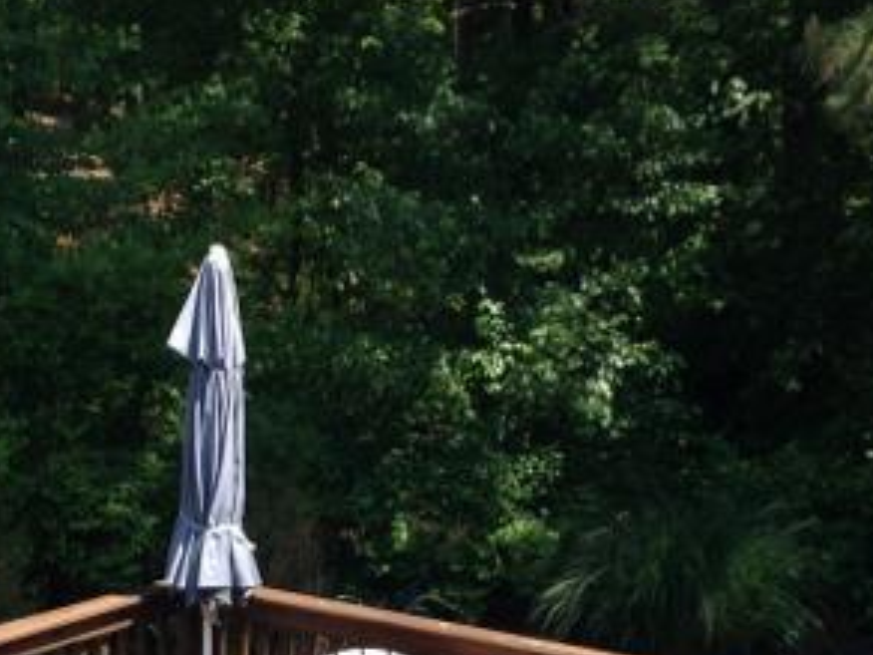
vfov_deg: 15.2
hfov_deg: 20.4
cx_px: 344
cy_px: 619
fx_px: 2421
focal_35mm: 96
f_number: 2.4
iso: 50
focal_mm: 4.28
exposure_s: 1/488
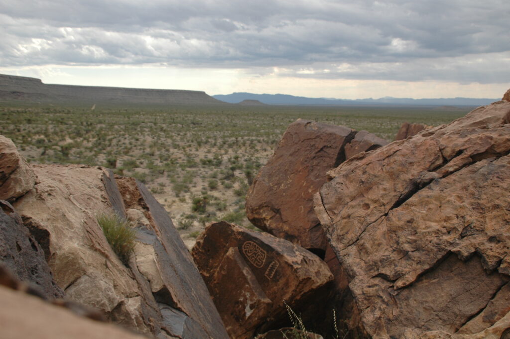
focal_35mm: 33
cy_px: 170
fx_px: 467
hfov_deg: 57.3
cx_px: 255
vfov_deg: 39.9
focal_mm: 22
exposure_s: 1/160
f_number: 6.3
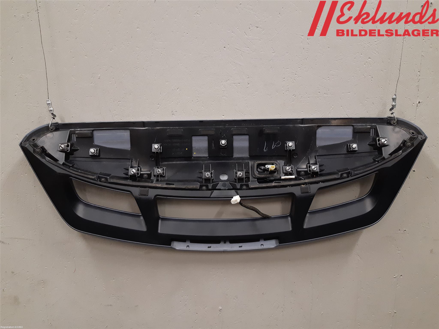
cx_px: 220
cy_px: 164
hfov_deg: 67.3
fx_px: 330
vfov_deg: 53.1
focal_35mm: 26
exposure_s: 1/50
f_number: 1.7
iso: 160
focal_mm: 3.93
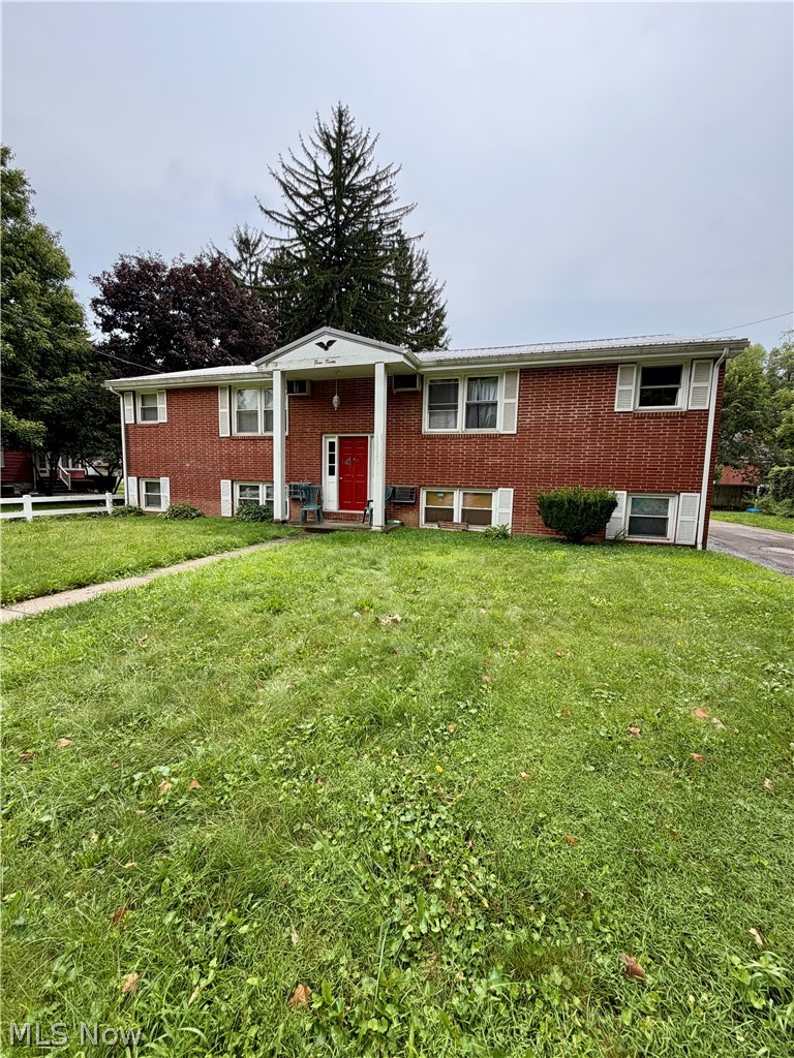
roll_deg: -3.6
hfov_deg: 85.7
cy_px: 529
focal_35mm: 14
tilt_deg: -5.5
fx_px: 428
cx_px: 397
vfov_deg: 102.1
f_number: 2.2
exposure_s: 1/770
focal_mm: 2.22
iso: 32
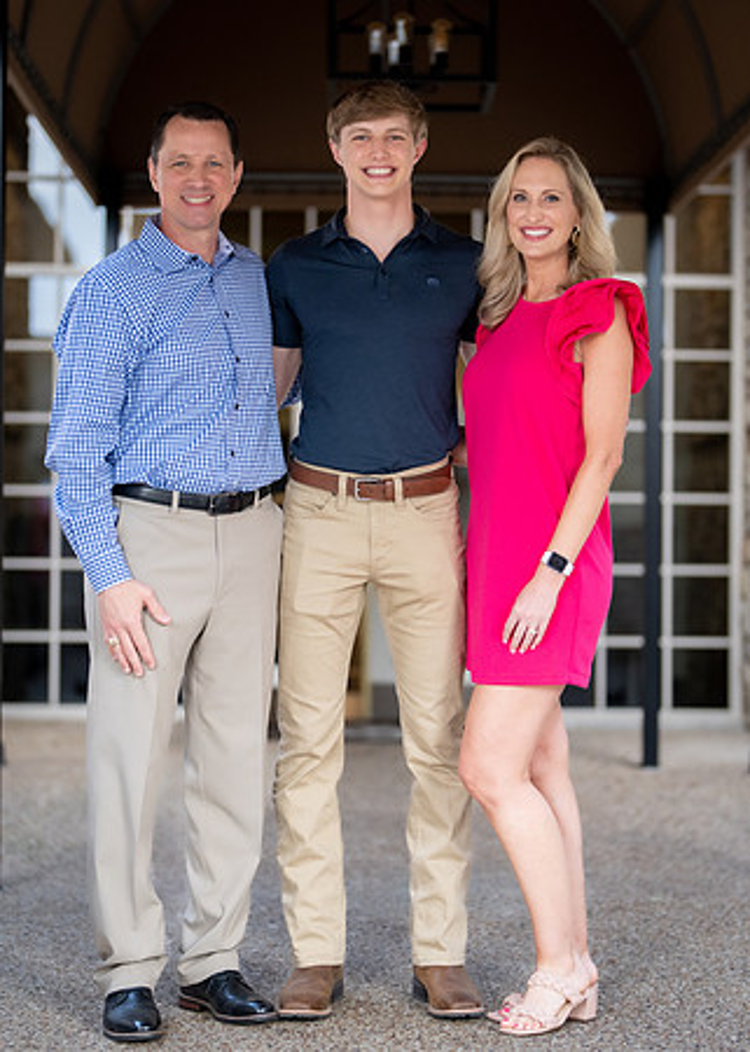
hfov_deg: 19.0
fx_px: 2245
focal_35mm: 75
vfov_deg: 26.4
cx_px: 395
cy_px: 525
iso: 800
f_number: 1.2
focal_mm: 50
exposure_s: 1/640
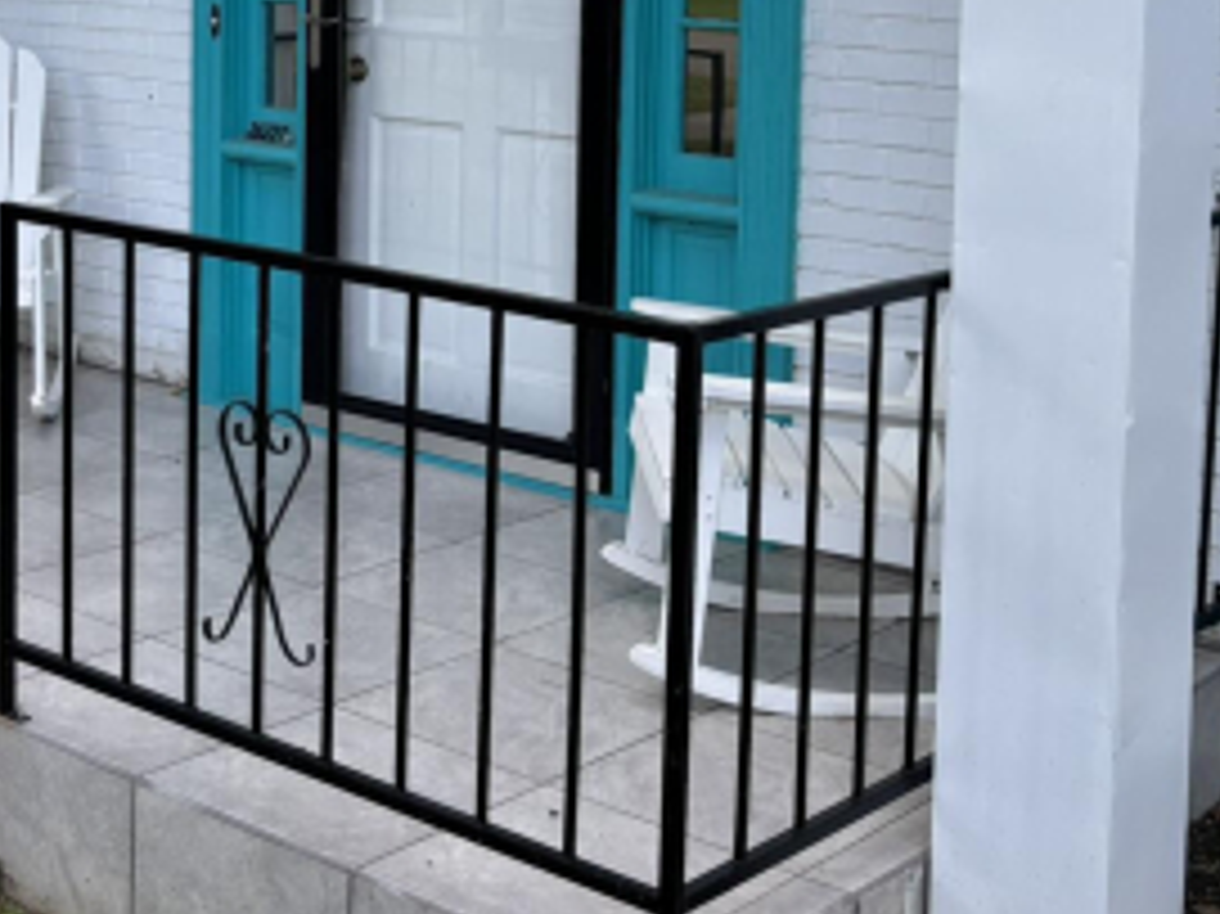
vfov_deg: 22.3
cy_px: 77
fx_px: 2255
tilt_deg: -5.3
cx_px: 250
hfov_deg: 29.6
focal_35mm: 64
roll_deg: -1.4
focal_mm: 5.96
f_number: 1.6
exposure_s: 1/458
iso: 50
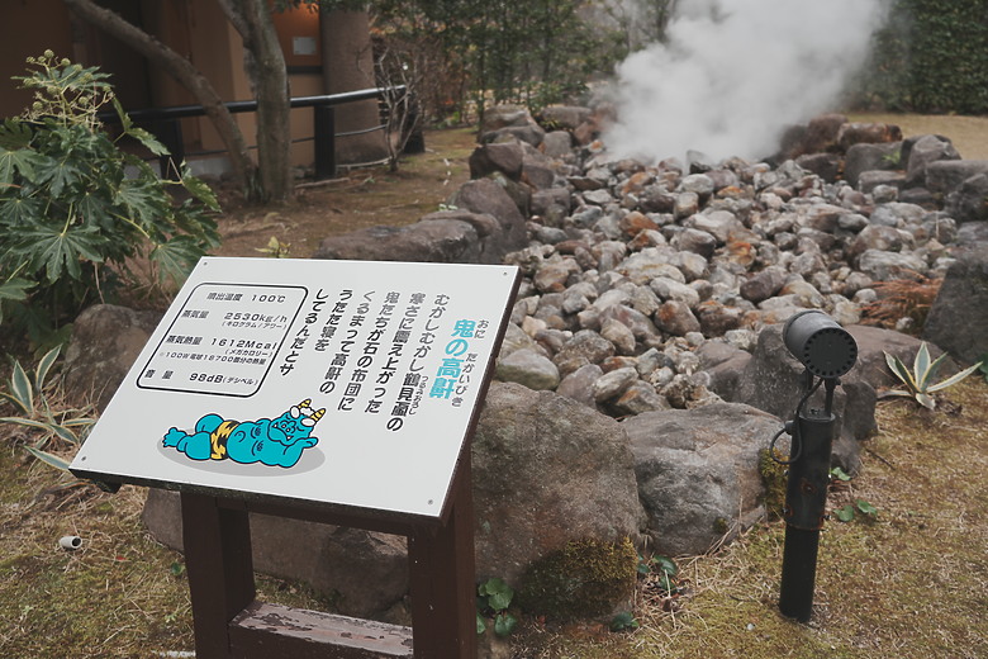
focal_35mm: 30
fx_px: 823
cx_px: 494
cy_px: 330
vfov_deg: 43.6
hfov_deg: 61.9
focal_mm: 30
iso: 100
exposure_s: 1/250
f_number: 4
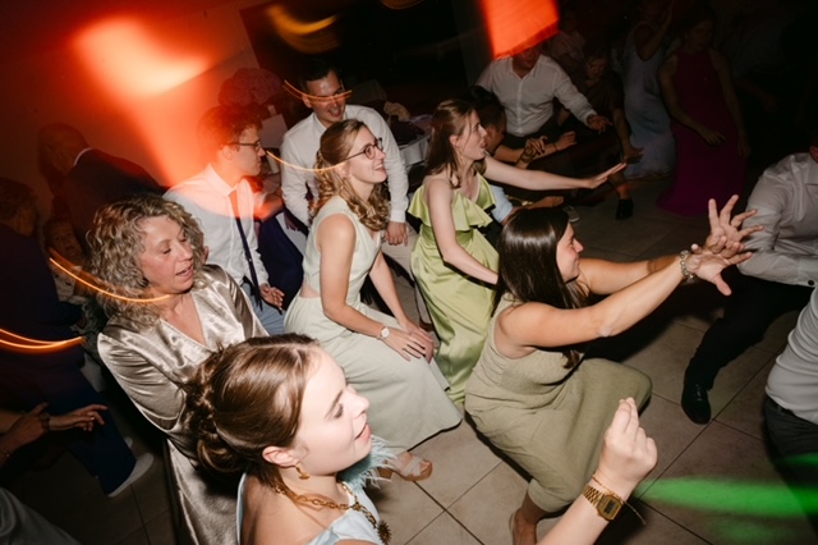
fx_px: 545
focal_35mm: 24
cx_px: 409
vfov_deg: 53.1
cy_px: 272
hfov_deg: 73.8
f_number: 14
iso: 1000
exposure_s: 1/13
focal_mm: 24
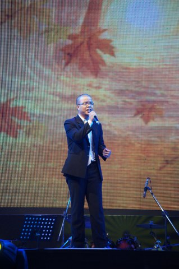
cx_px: 90
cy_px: 134
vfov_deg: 10.6
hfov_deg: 7.0
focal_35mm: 195
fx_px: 1457
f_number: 4.5
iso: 1250
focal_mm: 130
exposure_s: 1/200
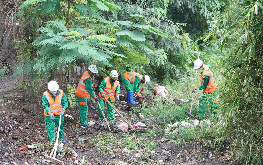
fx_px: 462
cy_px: 84
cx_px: 129
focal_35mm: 65
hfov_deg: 31.7
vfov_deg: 20.1
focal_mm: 41
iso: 8000
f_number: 5
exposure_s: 1/125
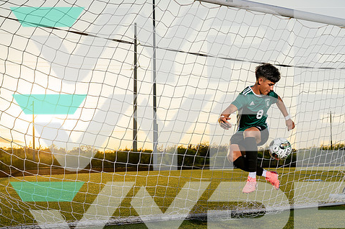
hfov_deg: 39.4
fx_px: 479
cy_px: 141
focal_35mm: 50
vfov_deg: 26.9
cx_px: 211
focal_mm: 38
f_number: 5
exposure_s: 1/1250
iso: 200
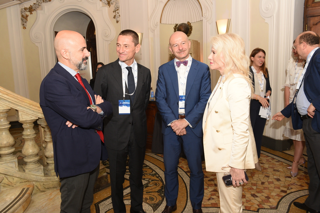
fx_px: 258
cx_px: 160
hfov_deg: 63.6
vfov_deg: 45.0
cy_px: 106
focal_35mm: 29
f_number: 7.1
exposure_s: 1/200
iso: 1000
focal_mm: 29
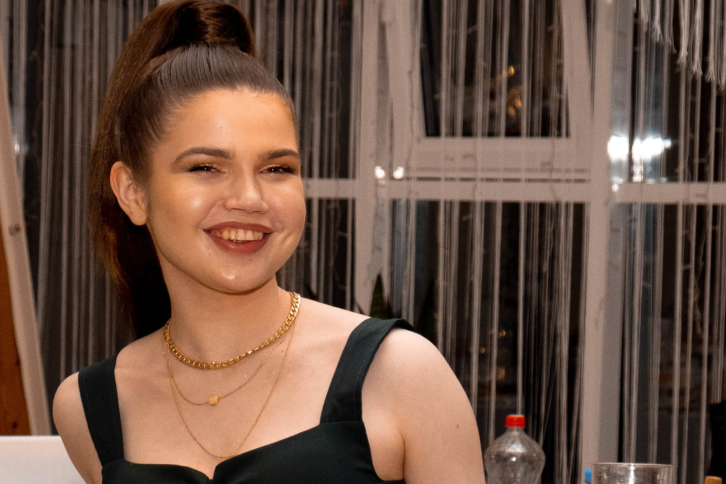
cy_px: 442
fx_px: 2823
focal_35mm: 140
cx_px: 249
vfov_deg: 9.8
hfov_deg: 14.6
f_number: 5
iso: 1000
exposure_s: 1/200
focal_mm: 39
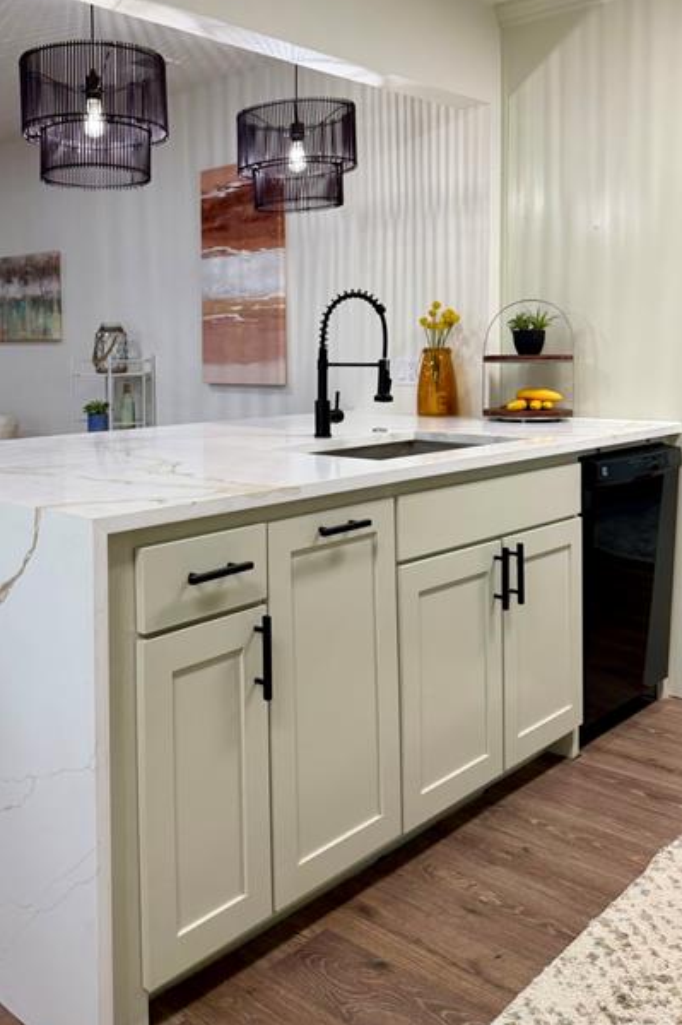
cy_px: 383
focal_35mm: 32
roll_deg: +2.4
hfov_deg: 40.5
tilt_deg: -2.4
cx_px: 216
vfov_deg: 58.0
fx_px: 910
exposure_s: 1/120
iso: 125
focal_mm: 6.76
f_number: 1.78
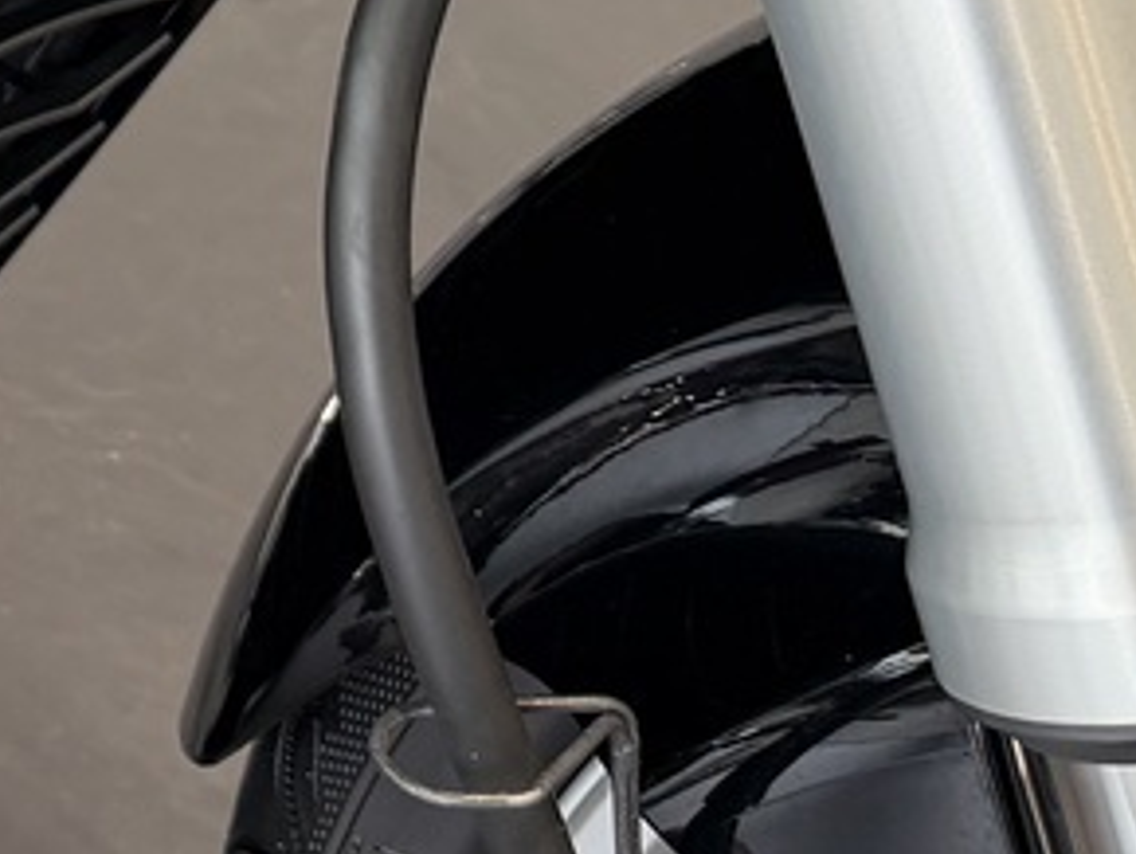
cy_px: -529
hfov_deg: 13.9
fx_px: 3908
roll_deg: +1.1
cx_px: -1171
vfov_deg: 11.8
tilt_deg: -30.8
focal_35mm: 119
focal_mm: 6.76
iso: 125
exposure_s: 1/151
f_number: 1.78
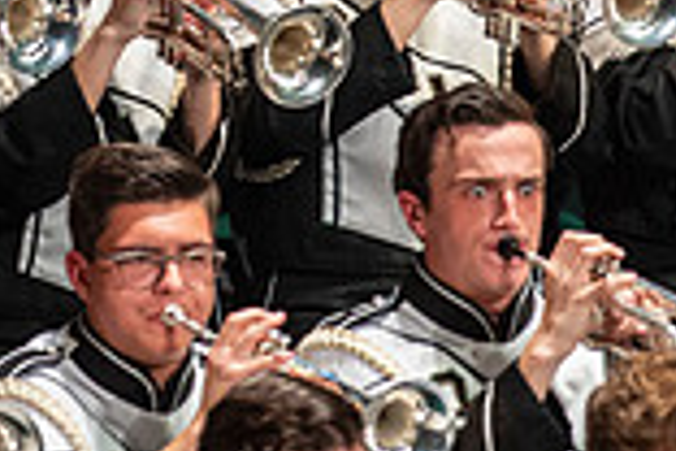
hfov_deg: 1.9
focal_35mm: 1113
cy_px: -308
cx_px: -74
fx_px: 20898
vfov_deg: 1.2
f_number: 5.6
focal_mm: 300
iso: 5000
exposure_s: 1/400
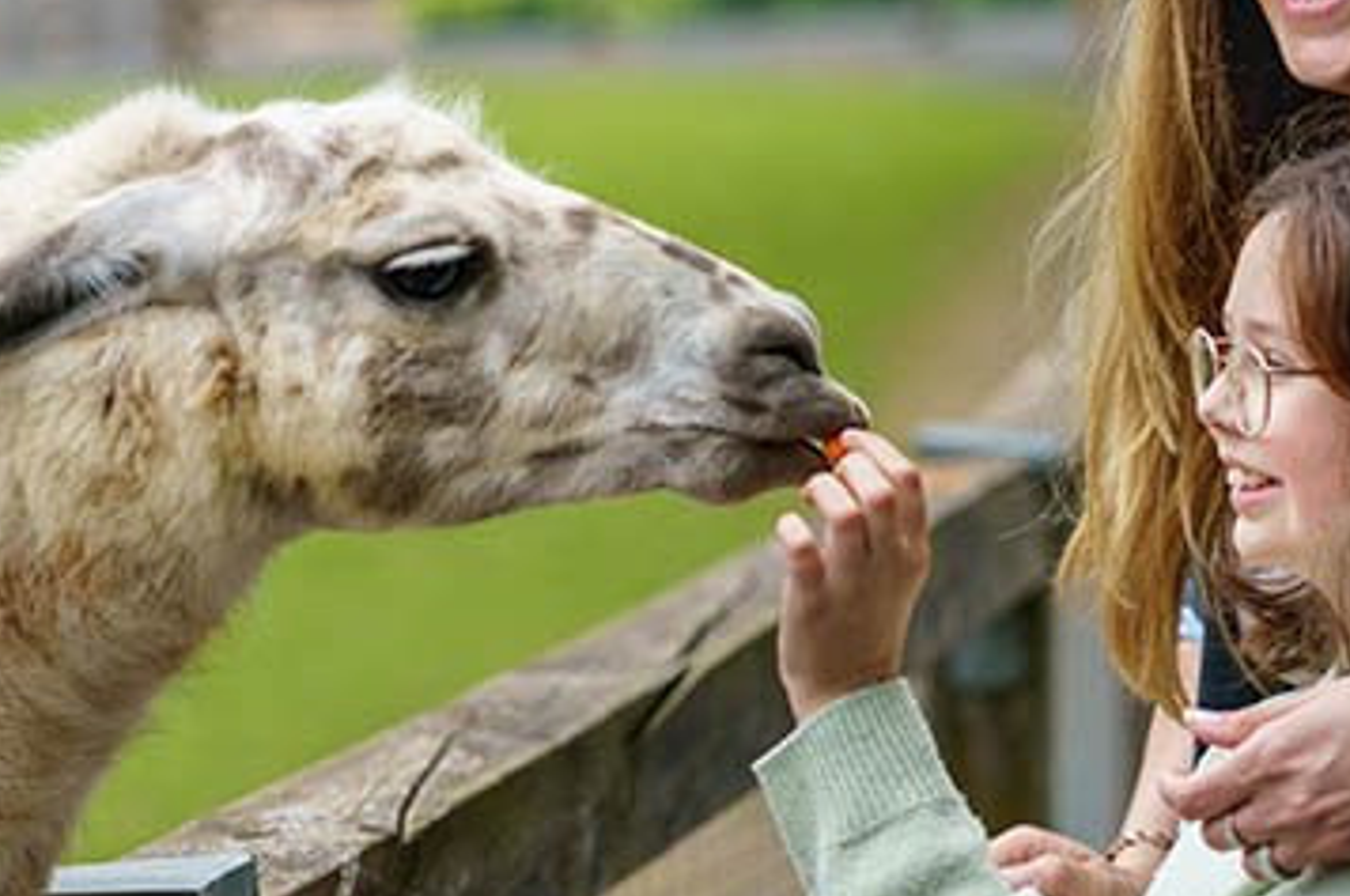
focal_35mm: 169
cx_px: 675
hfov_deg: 12.2
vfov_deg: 8.1
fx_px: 6329
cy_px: 442
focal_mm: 85
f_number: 2.5
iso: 100
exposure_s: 1/400
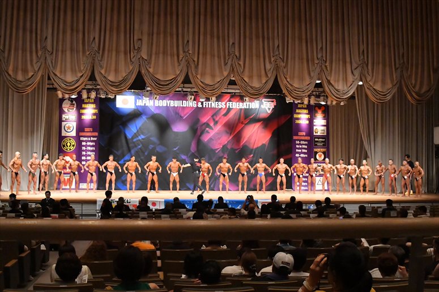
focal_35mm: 42
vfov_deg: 31.9
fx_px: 512
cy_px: 146
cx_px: 220
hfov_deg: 46.4
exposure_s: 1/400
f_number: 5.6
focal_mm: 28
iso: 12800
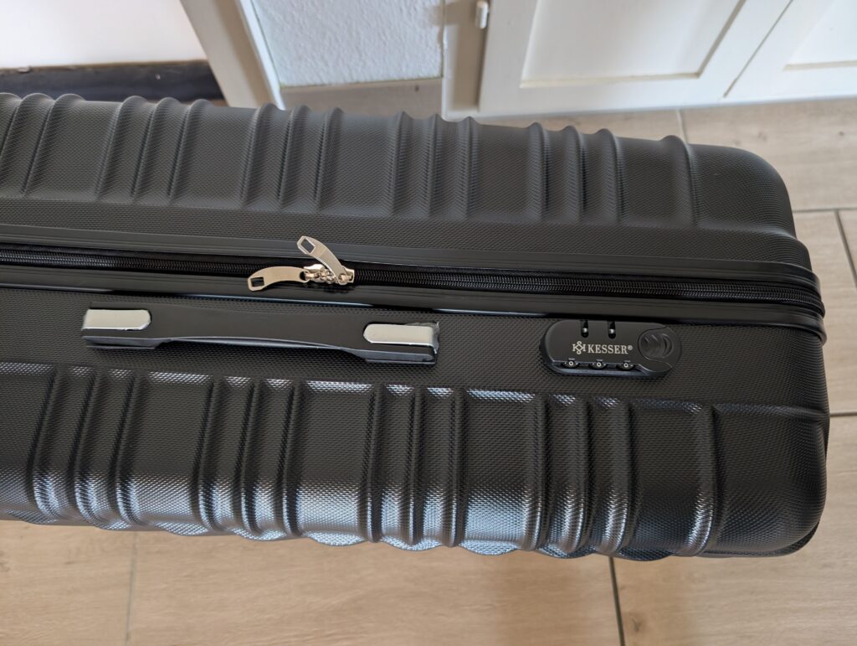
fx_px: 595
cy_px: 323
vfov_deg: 56.9
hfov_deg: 71.5
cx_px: 428
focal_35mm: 24
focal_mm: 6.9
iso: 574
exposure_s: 1/29.5
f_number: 1.68
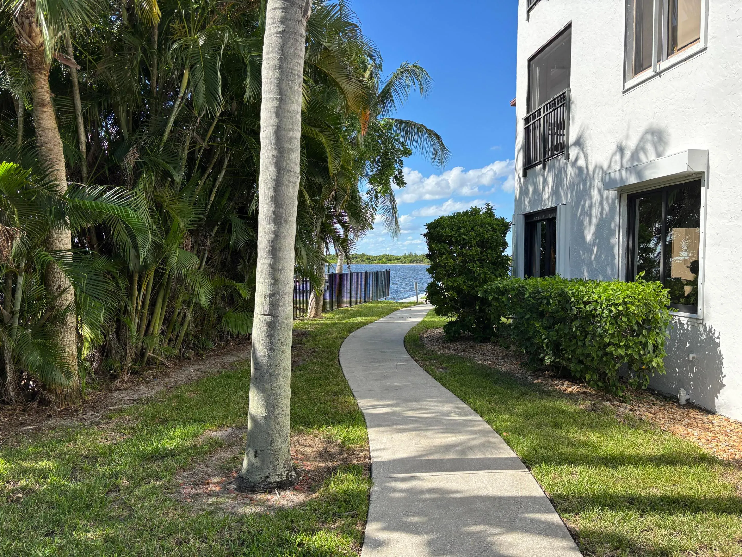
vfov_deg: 53.1
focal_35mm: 26
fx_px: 557
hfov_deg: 67.3
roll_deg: -0.4
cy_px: 278
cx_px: 371
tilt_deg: -1.3
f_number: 1.6
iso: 50
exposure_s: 1/1418
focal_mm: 5.96
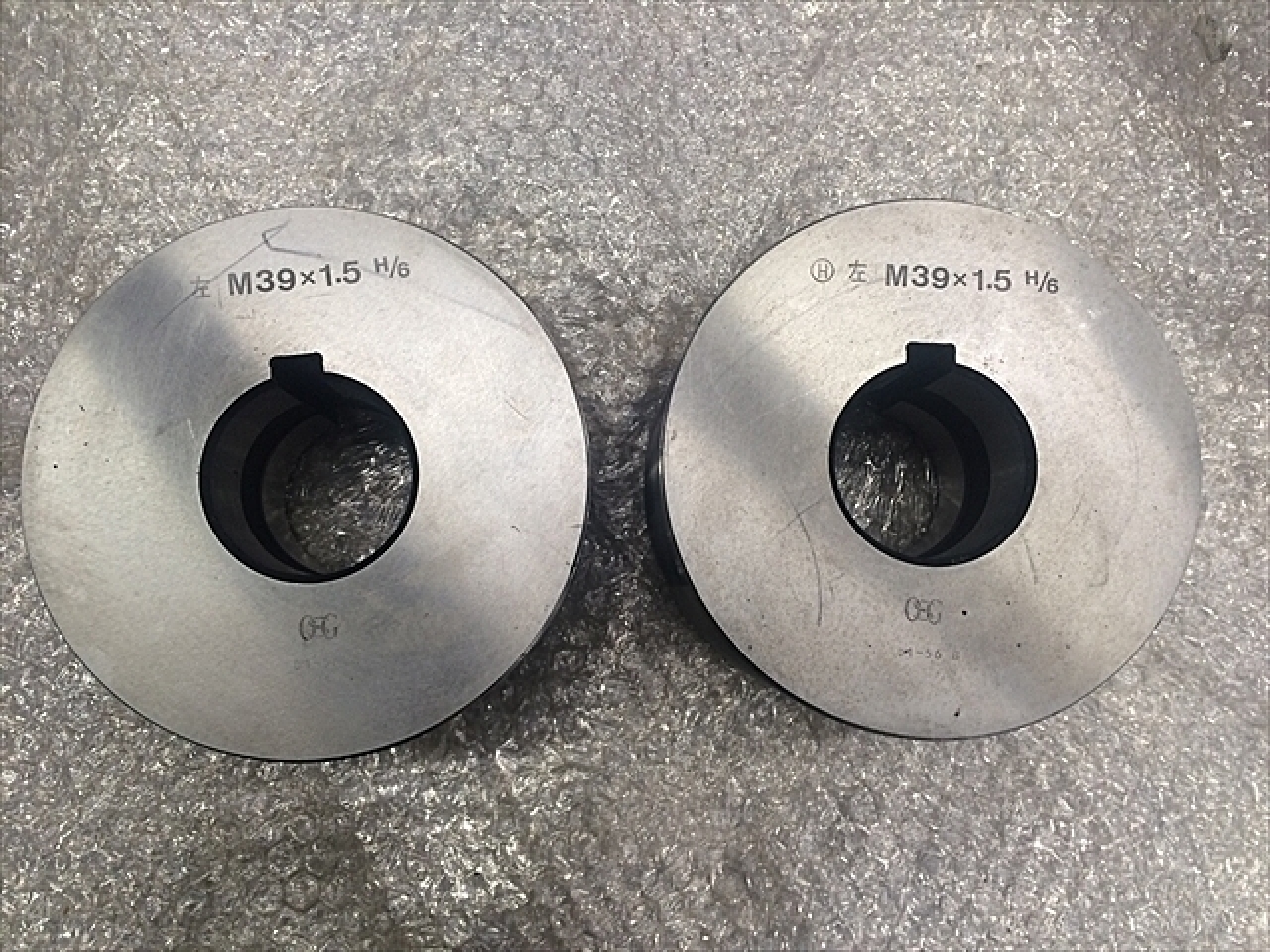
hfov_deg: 61.7
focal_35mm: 29
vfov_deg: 48.2
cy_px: 476
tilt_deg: -84.7
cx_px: 635
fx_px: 1064
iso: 40
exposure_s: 1/30
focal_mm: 4.15
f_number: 2.2
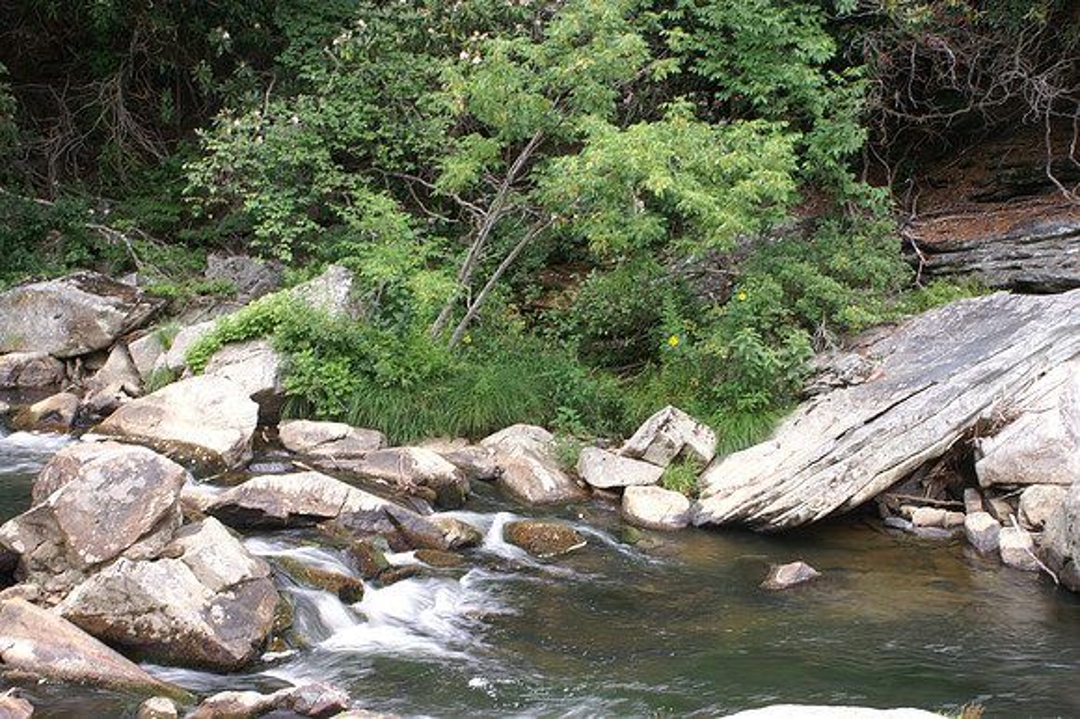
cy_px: 360
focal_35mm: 52
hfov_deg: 37.9
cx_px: 540
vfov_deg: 25.7
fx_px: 1574
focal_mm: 35
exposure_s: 1/5
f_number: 32
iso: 100
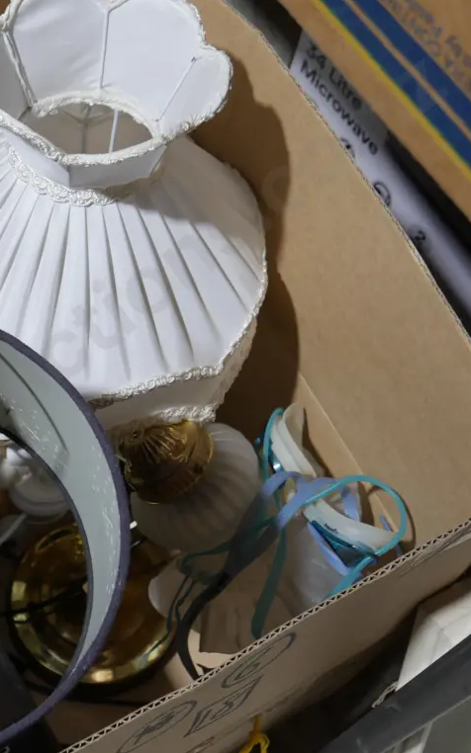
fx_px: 1171
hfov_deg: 22.1
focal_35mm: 57
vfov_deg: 35.7
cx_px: 31
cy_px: 379
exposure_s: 1/60
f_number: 4.5
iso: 400
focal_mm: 20
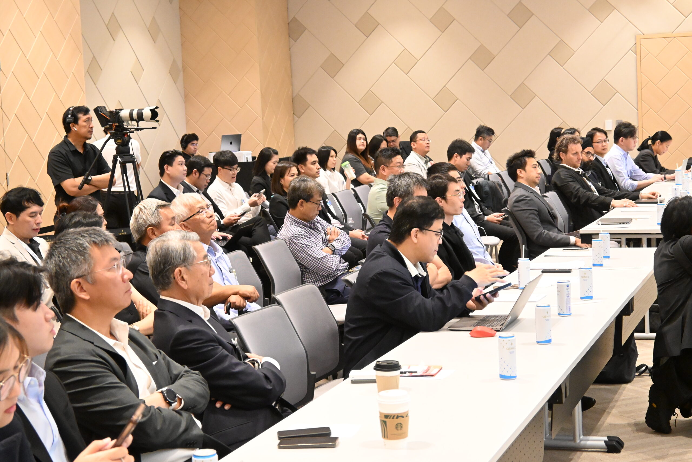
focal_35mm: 70
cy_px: 231
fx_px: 1355
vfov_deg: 19.3
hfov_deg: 28.6
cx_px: 346
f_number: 6
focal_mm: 47
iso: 6400
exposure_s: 1/60
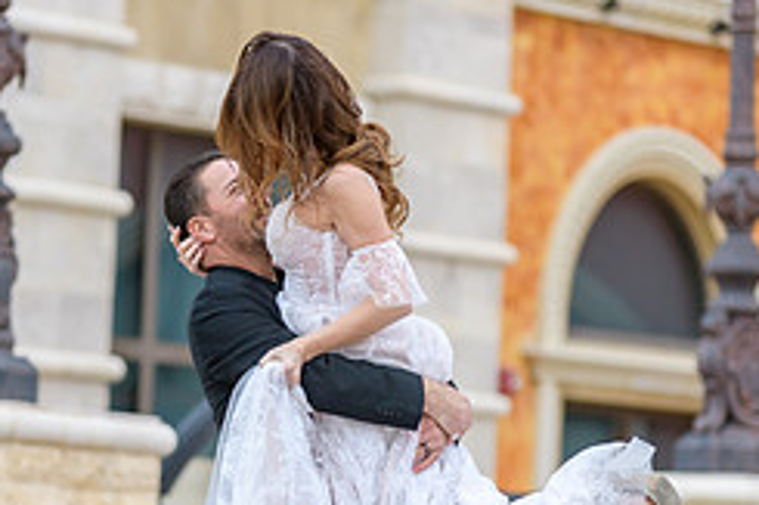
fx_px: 5415
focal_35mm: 257
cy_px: 279
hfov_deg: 8.0
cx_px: 313
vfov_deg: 5.3
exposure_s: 1/3200
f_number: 2.8
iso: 400
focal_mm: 140
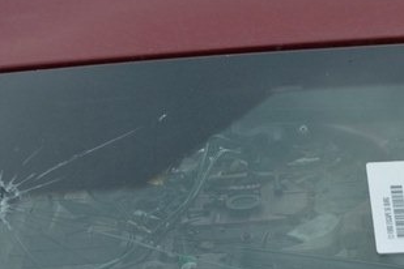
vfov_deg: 9.7
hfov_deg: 14.7
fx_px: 1560
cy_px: -54
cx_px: 157
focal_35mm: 139
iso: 100
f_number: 7.1
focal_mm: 28
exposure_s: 1/200
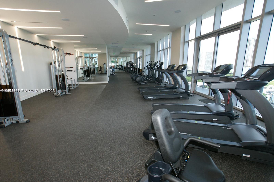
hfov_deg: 95.1
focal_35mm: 16
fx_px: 125
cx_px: 137
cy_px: 91
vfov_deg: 71.9
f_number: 5.6
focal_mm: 11
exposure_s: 1/80
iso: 400
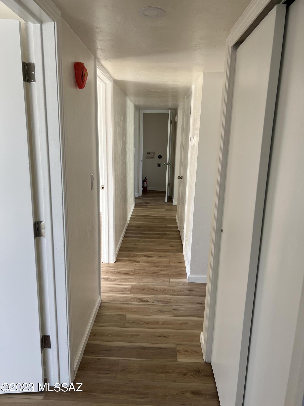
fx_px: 304
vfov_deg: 67.3
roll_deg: -0.8
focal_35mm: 26
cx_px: 152
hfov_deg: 53.1
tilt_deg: -12.6
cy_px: 203
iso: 50
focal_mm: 5.7
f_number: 1.5
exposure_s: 1/121
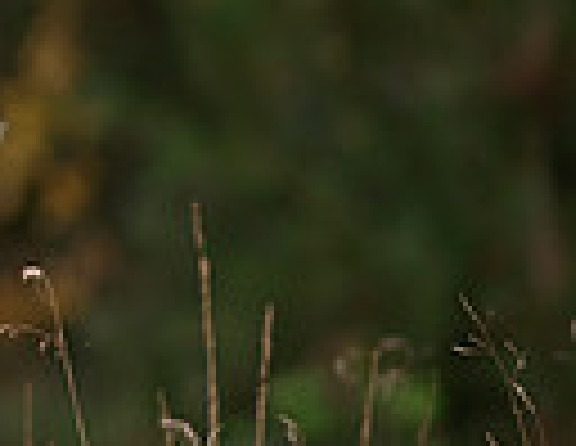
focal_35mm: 1651
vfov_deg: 0.9
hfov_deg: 1.2
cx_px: -815
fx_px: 27784
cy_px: -183
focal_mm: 300
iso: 1000
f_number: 4
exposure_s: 1/1250
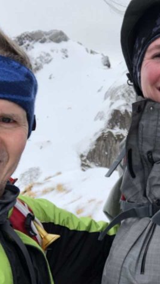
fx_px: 422
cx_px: 167
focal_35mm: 56
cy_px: 124
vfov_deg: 37.2
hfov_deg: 20.6
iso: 20
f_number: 2.2
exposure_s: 1/405
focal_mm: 2.87
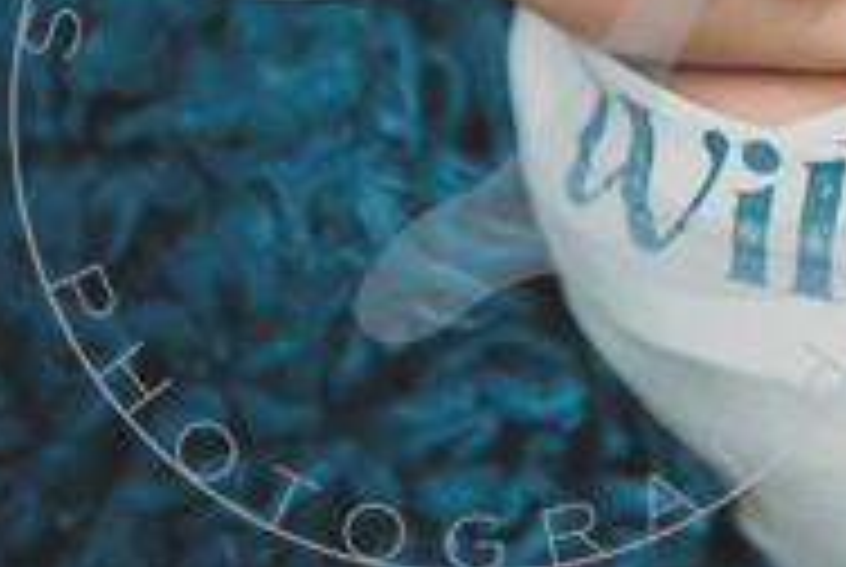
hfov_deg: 11.1
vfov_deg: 7.3
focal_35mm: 185
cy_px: -263
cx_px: 698
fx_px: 4354
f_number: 2.8
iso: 3200
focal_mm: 60
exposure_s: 1/125
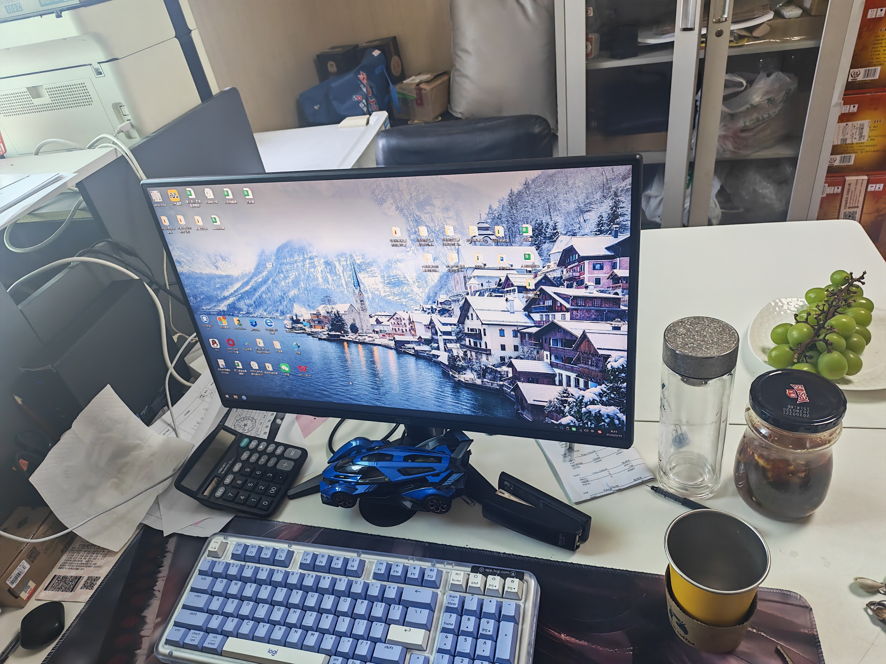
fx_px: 614
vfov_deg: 56.8
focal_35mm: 24
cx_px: 443
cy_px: 332
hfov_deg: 71.6
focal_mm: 6.12
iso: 800
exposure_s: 1/100
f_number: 1.9
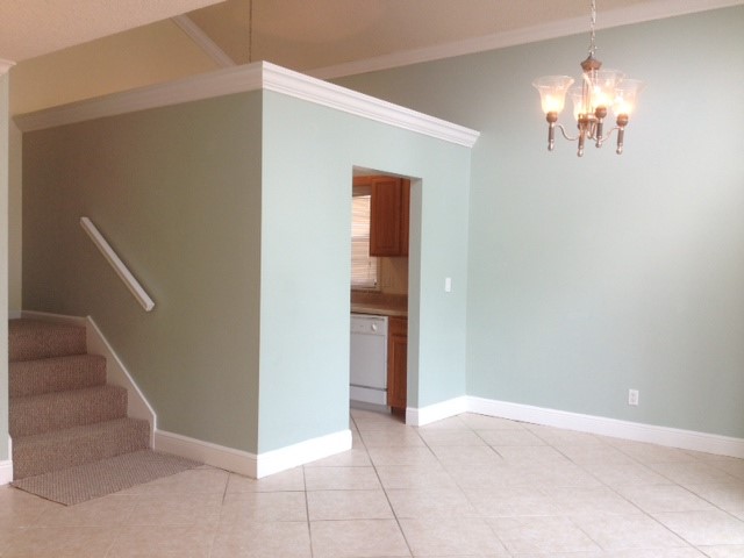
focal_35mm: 35
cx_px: 372
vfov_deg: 40.7
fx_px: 752
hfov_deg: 52.6
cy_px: 279
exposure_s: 1/60
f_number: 2.4
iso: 64
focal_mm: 4.28
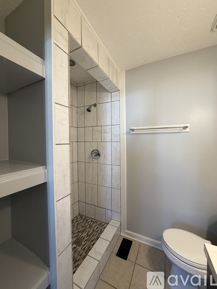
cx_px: 108
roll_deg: +0.6
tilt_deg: -1.0
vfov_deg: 102.1
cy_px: 144
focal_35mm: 14
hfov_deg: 85.7
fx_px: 117
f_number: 2.2
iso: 250
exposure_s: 1/120
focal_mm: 2.22
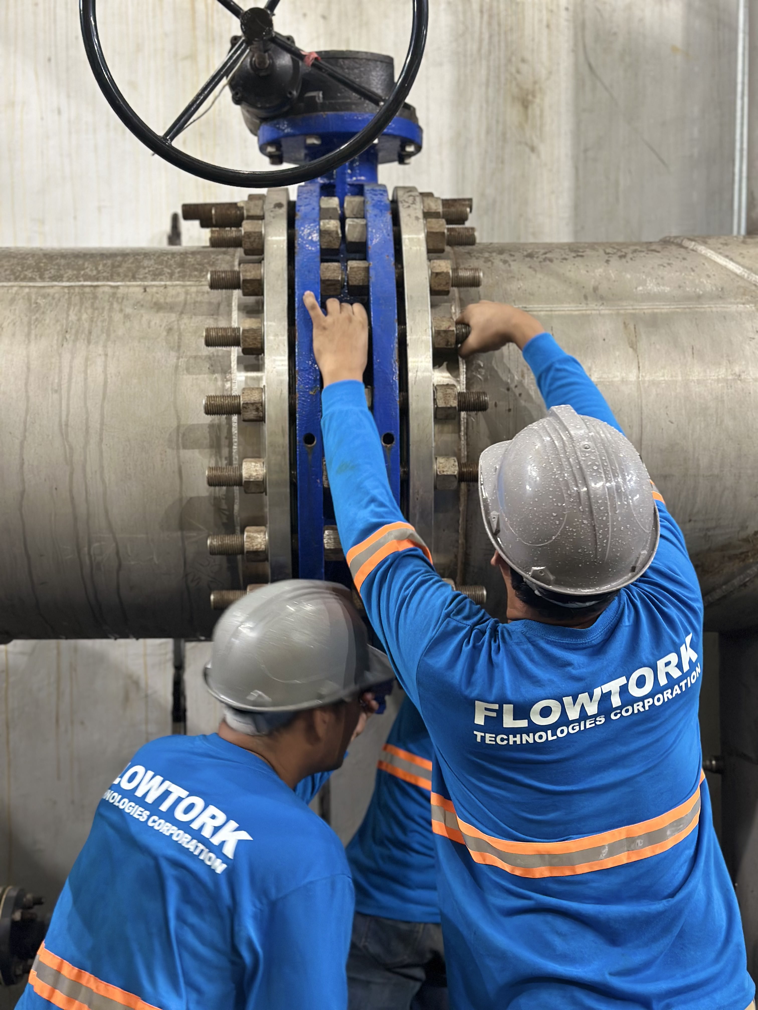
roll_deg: -0.2
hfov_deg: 30.3
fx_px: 1401
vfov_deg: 39.7
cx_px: 379
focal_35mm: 48
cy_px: 505
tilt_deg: -0.5
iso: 320
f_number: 1.78
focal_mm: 6.86
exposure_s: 1/60
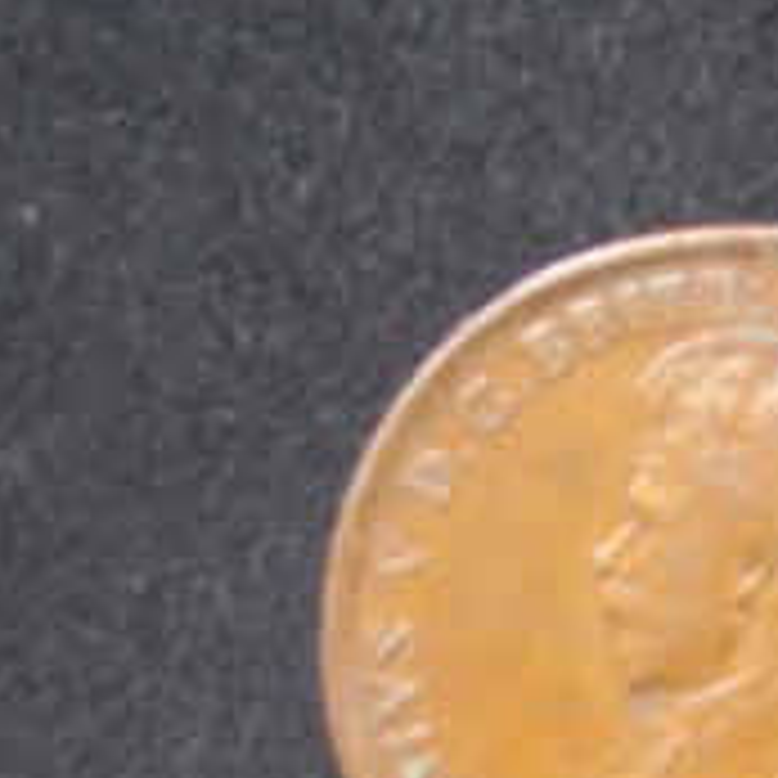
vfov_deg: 21.9
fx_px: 1983
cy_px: 630
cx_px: 666
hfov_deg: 21.8
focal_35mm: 78
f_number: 2.9
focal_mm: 5.7
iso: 160
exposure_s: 1/8
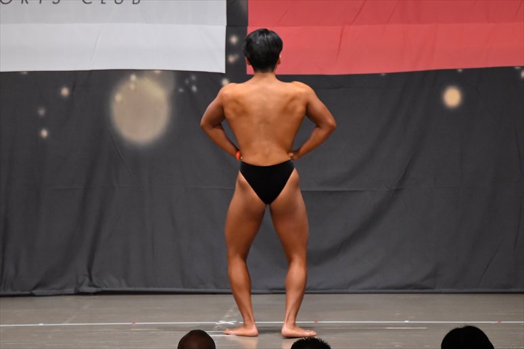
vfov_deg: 6.1
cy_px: 174
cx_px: 262
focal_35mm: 225
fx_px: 3273
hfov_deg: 9.2
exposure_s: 1/400
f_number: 5.6
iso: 6400
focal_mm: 150
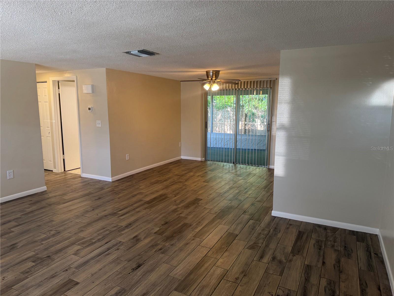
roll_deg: +0.1
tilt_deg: -8.1
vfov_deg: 56.8
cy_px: 148
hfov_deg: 71.6
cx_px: 197
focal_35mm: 24
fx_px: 273
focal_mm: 6.76
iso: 125
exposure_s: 1/120
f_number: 1.78
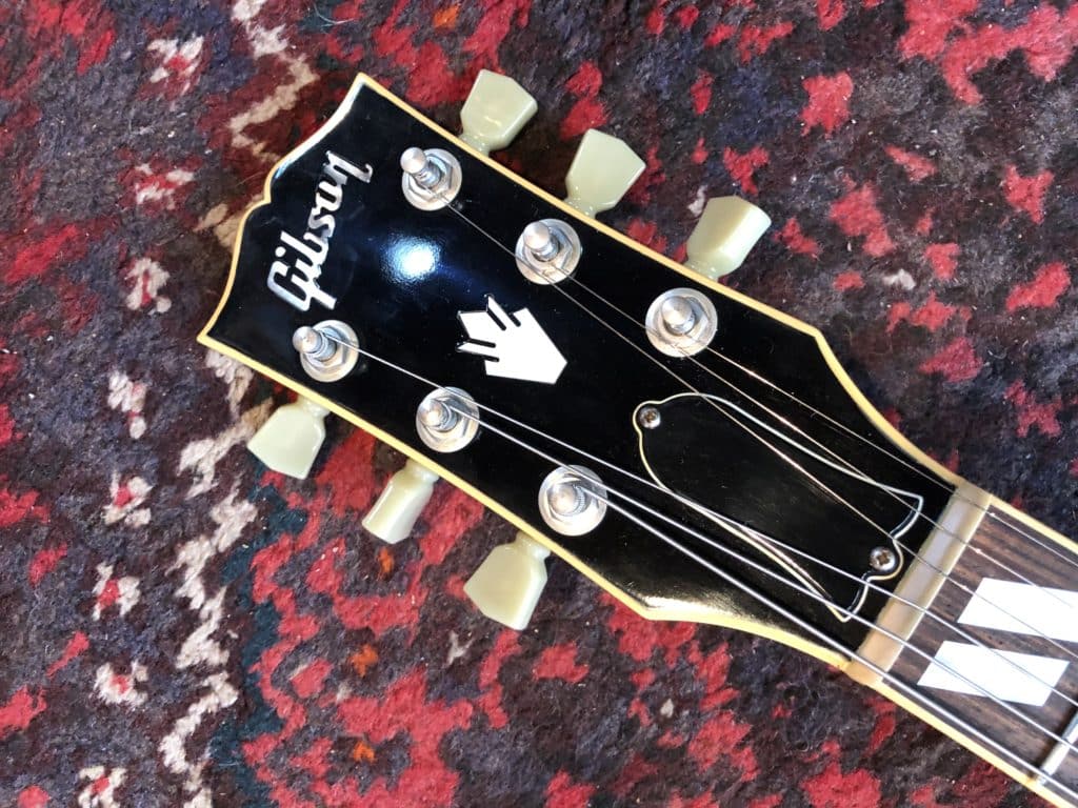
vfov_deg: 49.7
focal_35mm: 28
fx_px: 872
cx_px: 539
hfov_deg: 63.4
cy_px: 404
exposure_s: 1/6
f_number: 1.8
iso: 80
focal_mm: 3.99
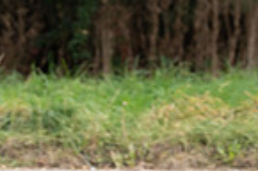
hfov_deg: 4.1
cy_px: -16
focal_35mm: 491
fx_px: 3511
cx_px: -299
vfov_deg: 2.8
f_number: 4
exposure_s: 1/1000
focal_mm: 109
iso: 400
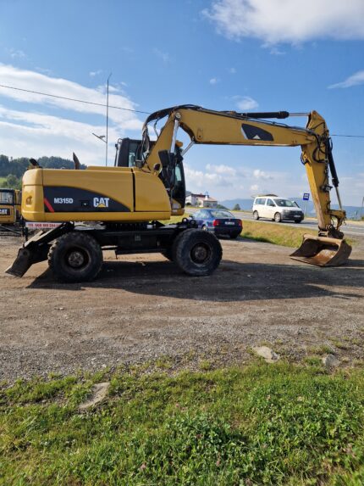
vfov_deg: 73.9
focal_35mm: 23
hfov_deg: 58.9
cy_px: 243
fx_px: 322
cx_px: 182
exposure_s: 1/1564
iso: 50
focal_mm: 5.4
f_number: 1.8
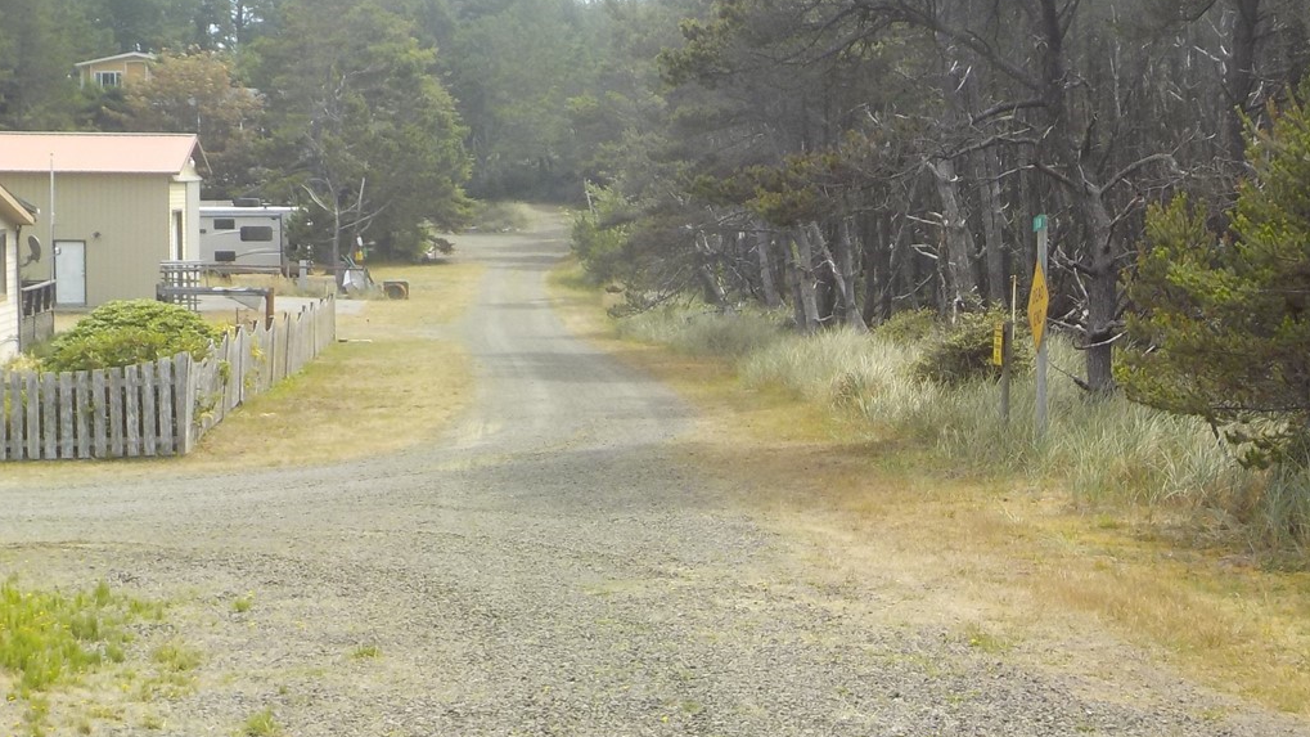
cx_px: 965
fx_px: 2258
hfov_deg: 31.8
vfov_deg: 18.5
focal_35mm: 65
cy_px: 346
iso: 125
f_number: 3.7
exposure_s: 1/640
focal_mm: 5.2
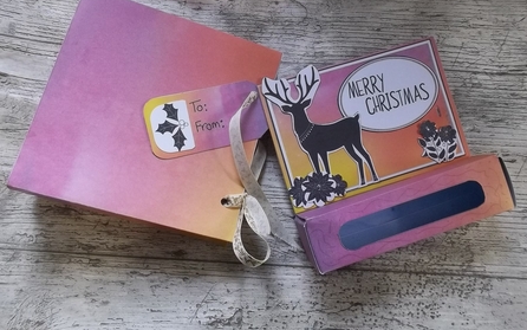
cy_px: 146
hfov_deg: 61.2
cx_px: 264
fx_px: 445
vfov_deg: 40.6
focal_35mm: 31
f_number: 3.3
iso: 160
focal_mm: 4.1
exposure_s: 1/25
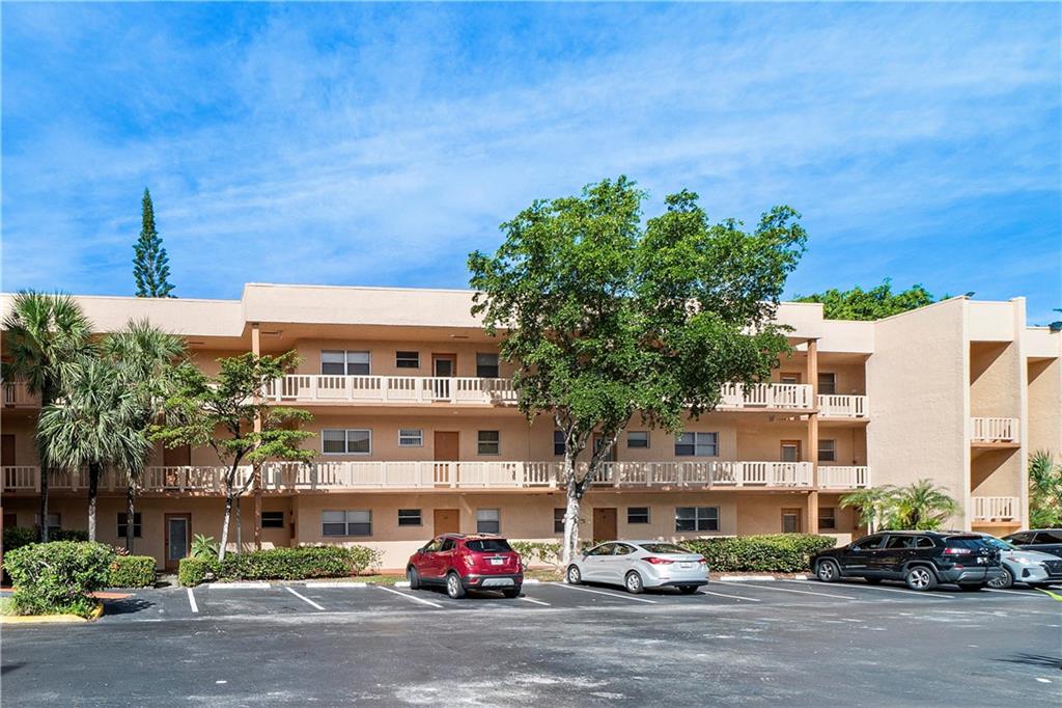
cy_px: 354
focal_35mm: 15
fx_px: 442
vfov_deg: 77.3
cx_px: 531
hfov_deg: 100.4
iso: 100
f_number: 11
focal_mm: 10
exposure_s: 1/200
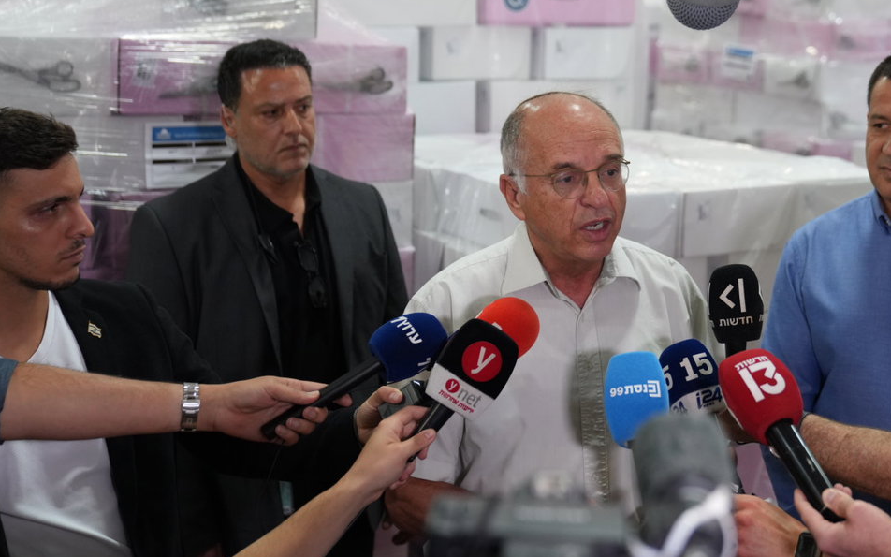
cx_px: 637
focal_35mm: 66
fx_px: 1603
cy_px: 222
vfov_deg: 19.7
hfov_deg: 30.7
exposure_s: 1/160
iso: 1600
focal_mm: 44
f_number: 2.8
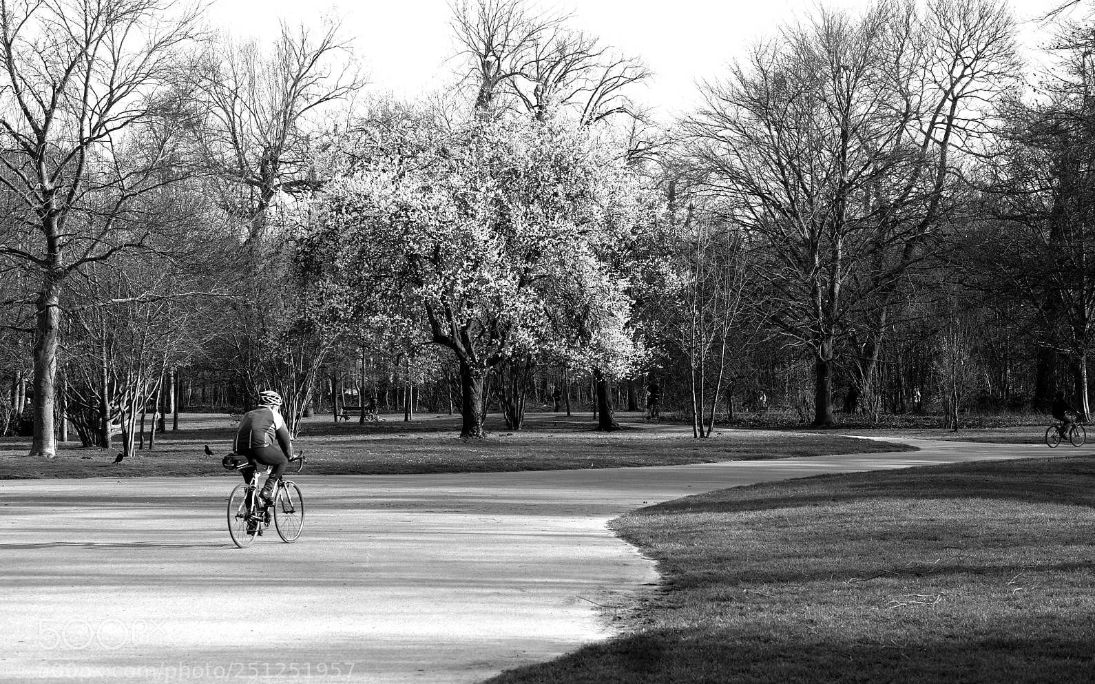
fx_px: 2387
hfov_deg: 25.8
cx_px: 546
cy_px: 357
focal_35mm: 80
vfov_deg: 16.3
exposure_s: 1/400
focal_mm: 52
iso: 400
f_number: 5.6
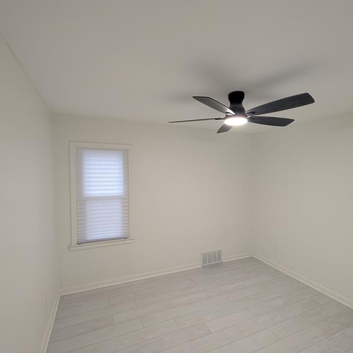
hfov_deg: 83.8
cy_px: 184
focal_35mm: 17
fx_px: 196
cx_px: 190
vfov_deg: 83.9
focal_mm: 2.23
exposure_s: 1/23.8
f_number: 1.95
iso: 76
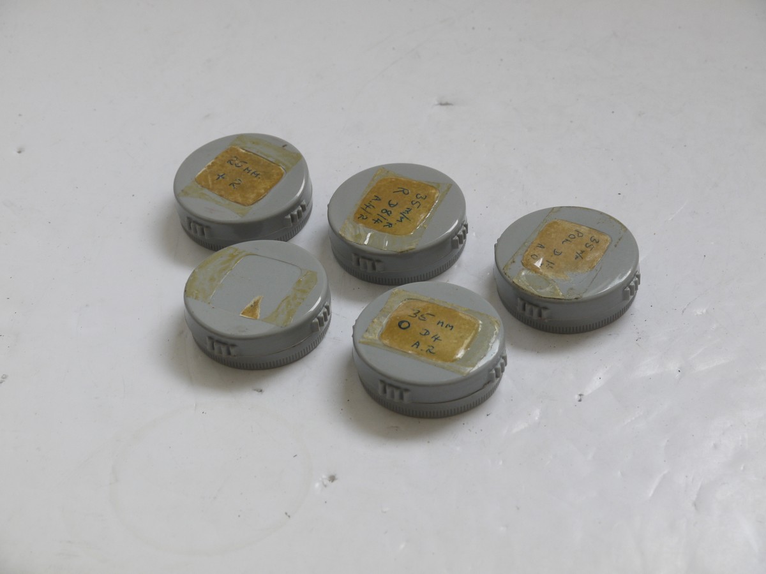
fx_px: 1859
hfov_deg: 23.3
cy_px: 287
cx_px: 383
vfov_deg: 17.6
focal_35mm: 84
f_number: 10
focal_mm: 42
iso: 400
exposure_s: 1/20
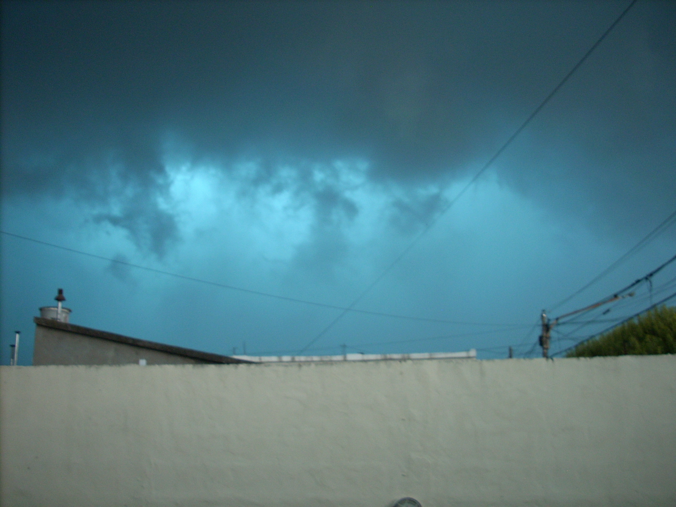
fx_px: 723
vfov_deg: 38.7
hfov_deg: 50.1
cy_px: 254
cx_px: 338
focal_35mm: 37
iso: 118
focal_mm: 6.2
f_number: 2.8
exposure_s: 1/30
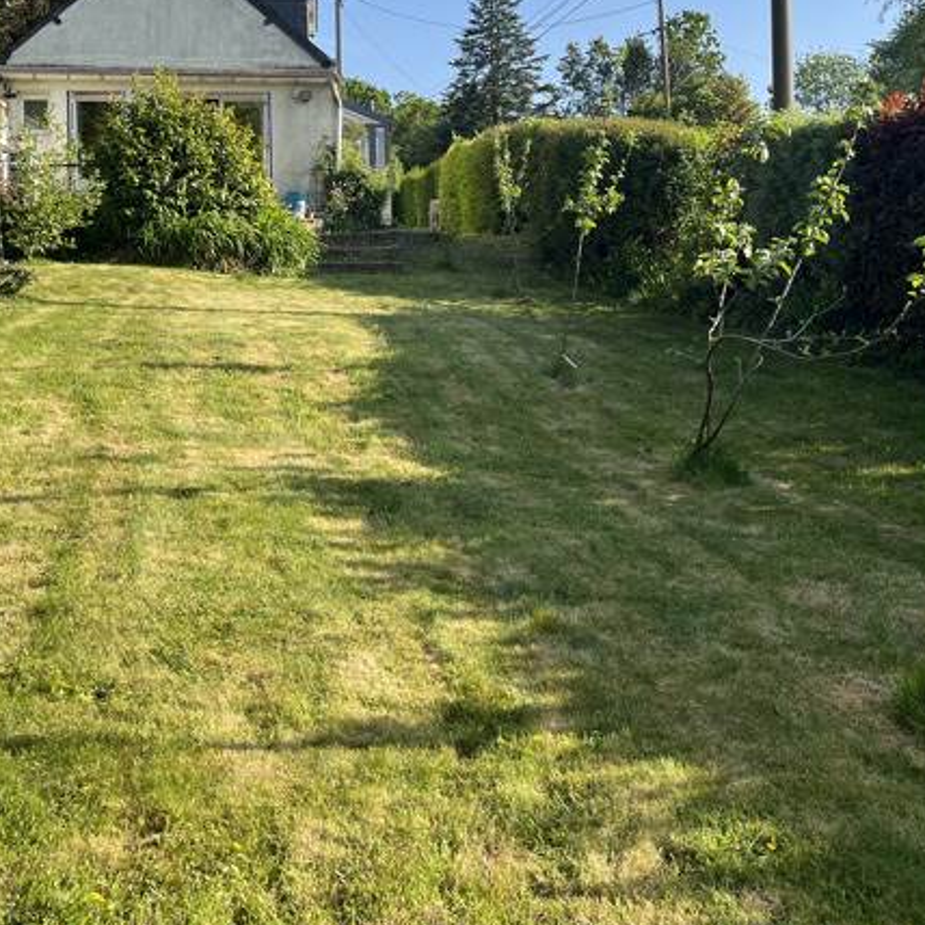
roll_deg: +1.1
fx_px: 1300
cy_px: 290
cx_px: 465
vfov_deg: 38.6
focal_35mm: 43
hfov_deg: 39.2
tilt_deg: -0.4
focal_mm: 5.1
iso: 50
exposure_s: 1/1580
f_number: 1.6
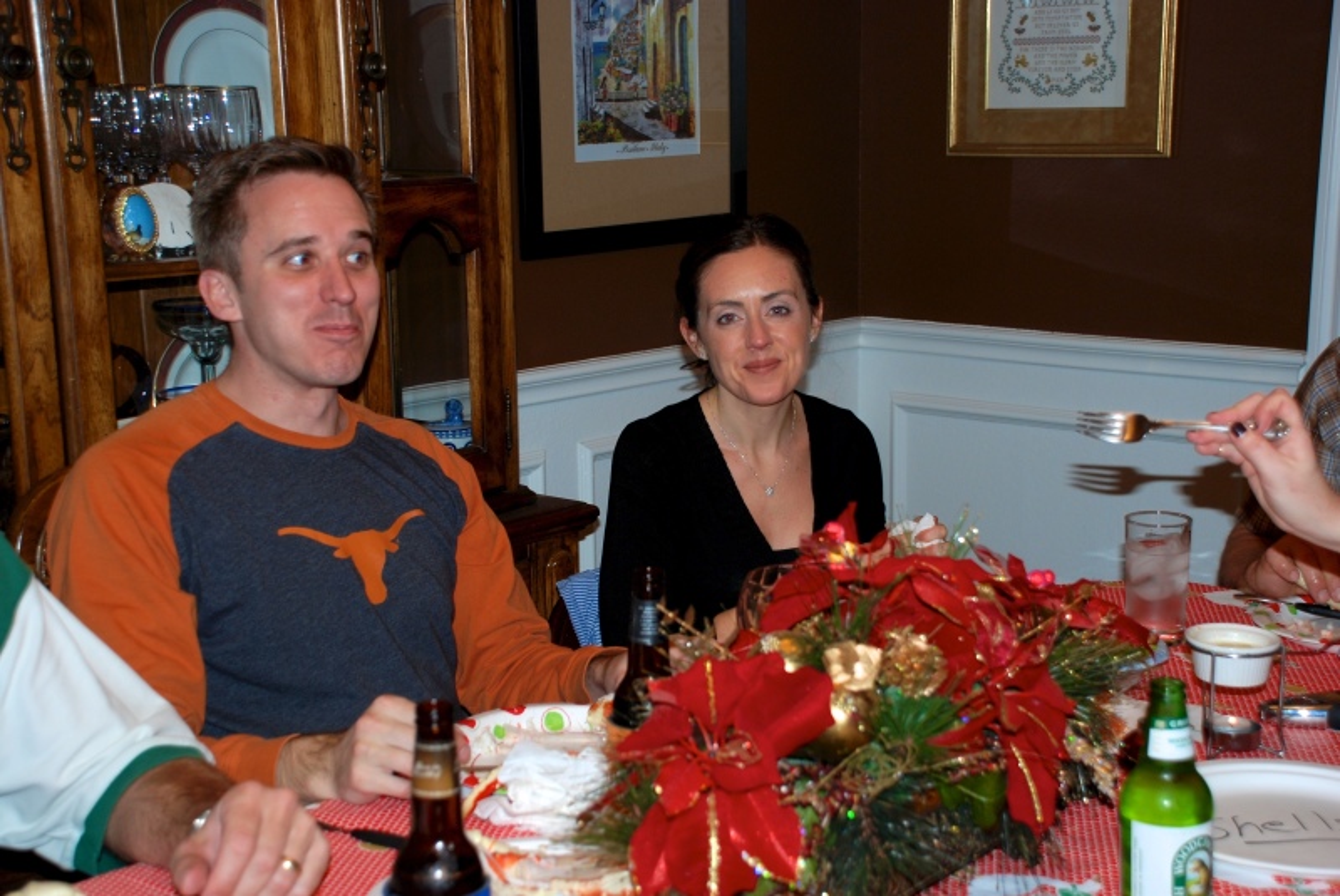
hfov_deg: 37.8
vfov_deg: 25.8
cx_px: 670
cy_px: 448
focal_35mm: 52
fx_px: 1956
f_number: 4.5
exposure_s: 1/60
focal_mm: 35
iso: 200
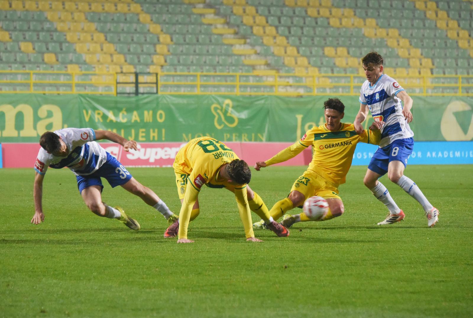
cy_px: 159
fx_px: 2238
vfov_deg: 8.1
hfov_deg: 12.1
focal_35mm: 170
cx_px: 236
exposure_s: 1/640
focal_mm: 170
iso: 4000
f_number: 5.6
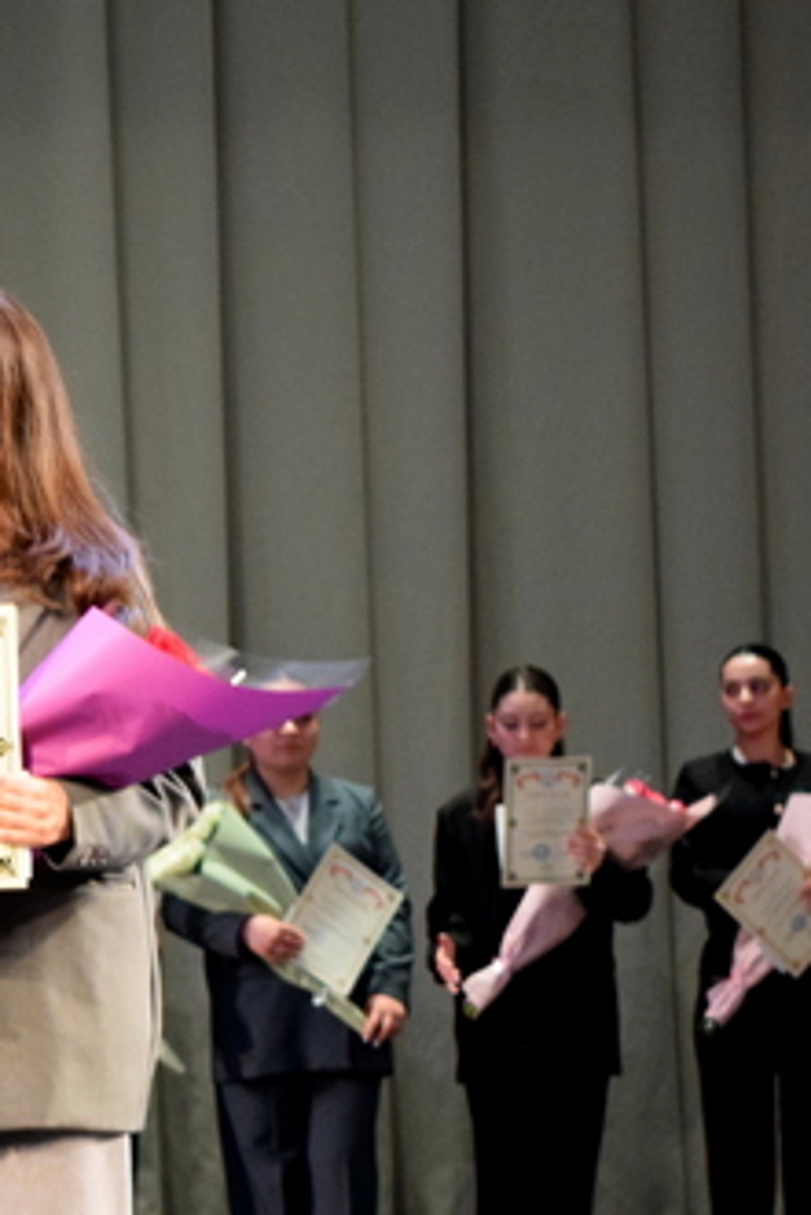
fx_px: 6724
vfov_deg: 10.3
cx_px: -327
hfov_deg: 6.8
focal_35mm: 199
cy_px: 622
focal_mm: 55
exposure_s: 1/60
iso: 2200
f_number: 5.6
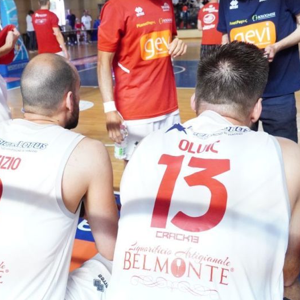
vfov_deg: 41.3
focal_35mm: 41
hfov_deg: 40.9
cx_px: 111
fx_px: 399
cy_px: 151
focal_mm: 21
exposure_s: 1/640
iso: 5000
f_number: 5
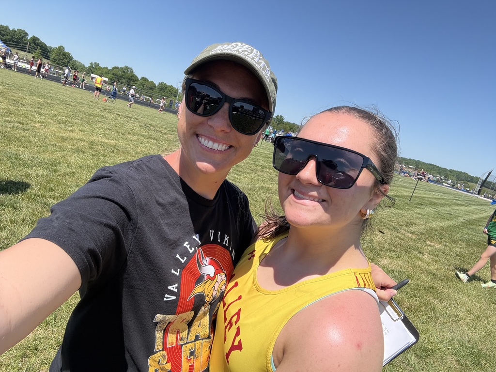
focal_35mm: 23
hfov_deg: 73.9
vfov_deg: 58.9
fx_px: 330
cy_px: 186
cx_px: 248
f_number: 1.9
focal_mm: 2.69
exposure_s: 1/1000
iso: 40
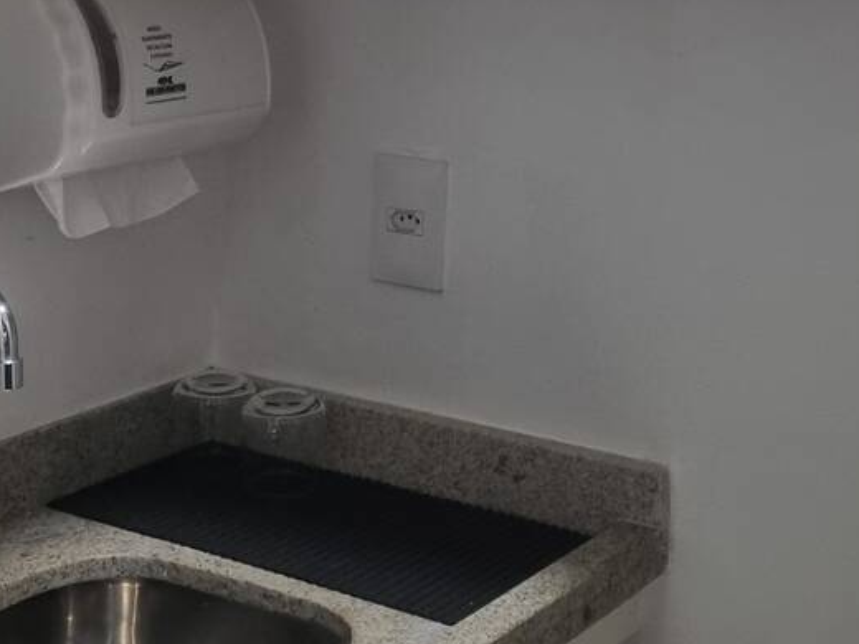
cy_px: -208
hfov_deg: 26.8
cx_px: 591
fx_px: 1787
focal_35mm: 72
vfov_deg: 18.9
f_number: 1.8
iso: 250
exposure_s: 1/60
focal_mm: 5.4
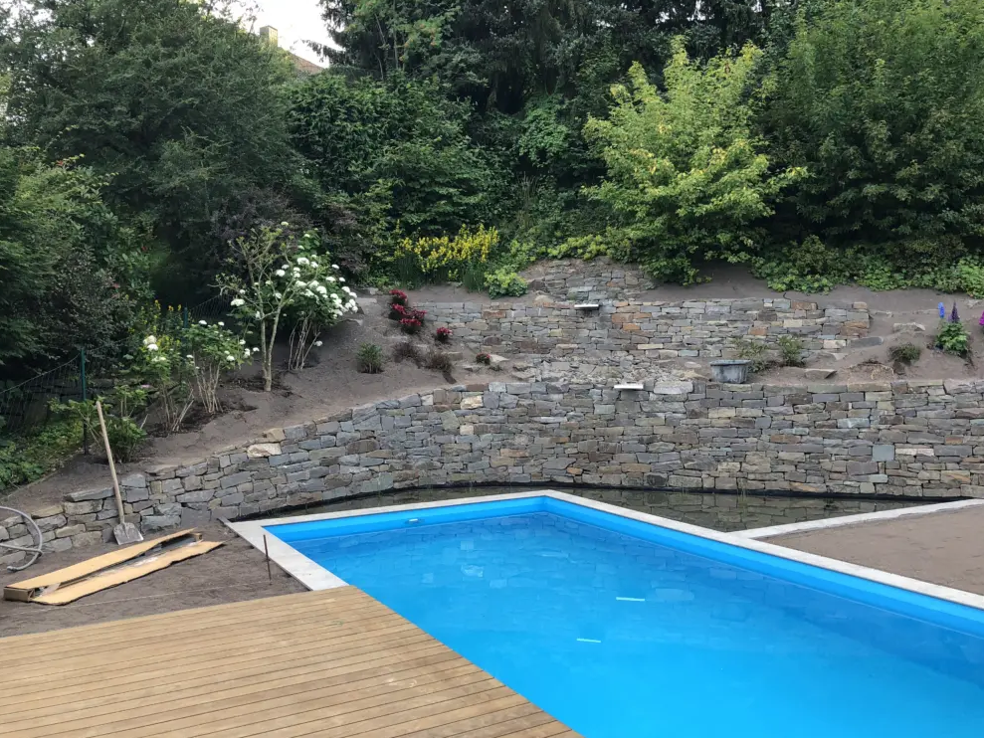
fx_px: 824
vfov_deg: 48.2
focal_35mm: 29
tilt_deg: -1.6
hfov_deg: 61.7
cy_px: 374
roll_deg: -0.3
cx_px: 492
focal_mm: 3.99
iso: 40
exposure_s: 1/120
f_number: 1.8
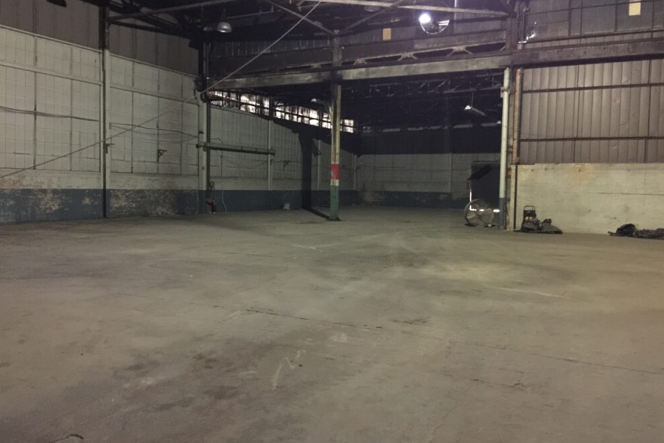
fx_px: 572
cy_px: 217
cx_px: 338
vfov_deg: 42.3
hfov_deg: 60.3
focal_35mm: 31
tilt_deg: -3.6
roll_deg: -2.5
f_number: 2.2
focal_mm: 4.15
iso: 250
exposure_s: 1/4
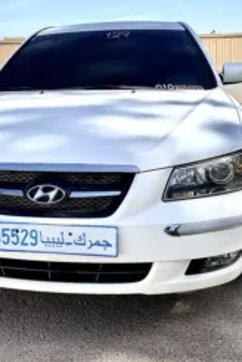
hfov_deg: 30.3
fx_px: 444
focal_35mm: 44
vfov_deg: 44.3
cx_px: 80
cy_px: 152
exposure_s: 1/2817
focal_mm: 4.25
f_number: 1.8
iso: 32
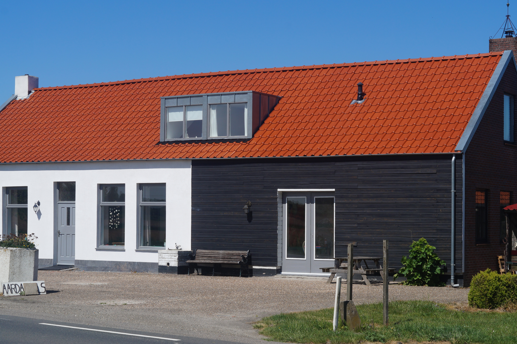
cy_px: 172
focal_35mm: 75
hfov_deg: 27.0
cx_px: 258
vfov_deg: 18.2
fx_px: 1077
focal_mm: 50
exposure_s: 1/250
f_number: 10
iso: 100
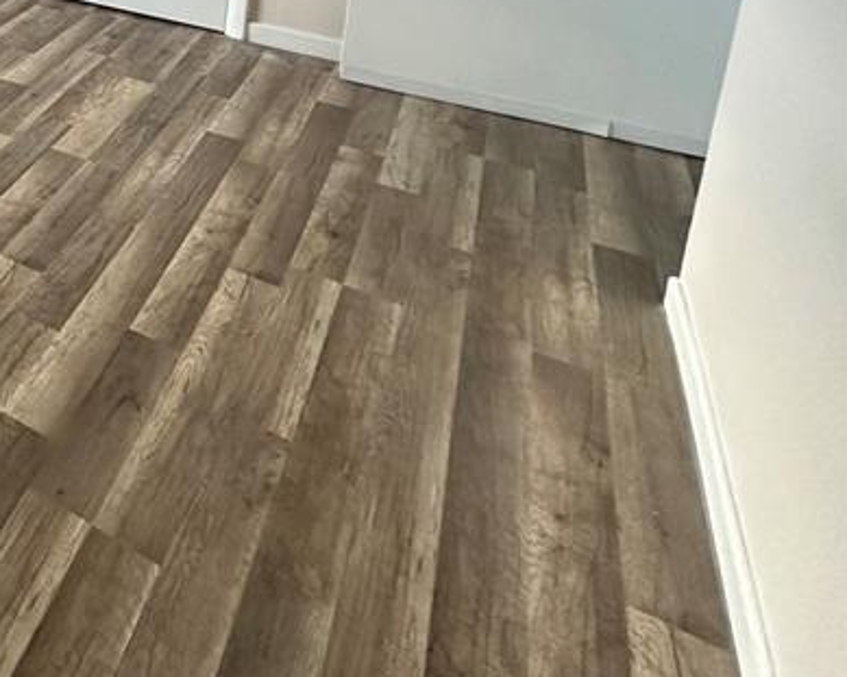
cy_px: -133
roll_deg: +0.8
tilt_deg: -11.2
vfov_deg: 33.5
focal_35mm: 36
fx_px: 902
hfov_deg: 34.6
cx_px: -263
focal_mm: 2.22
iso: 250
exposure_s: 1/99
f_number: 2.2
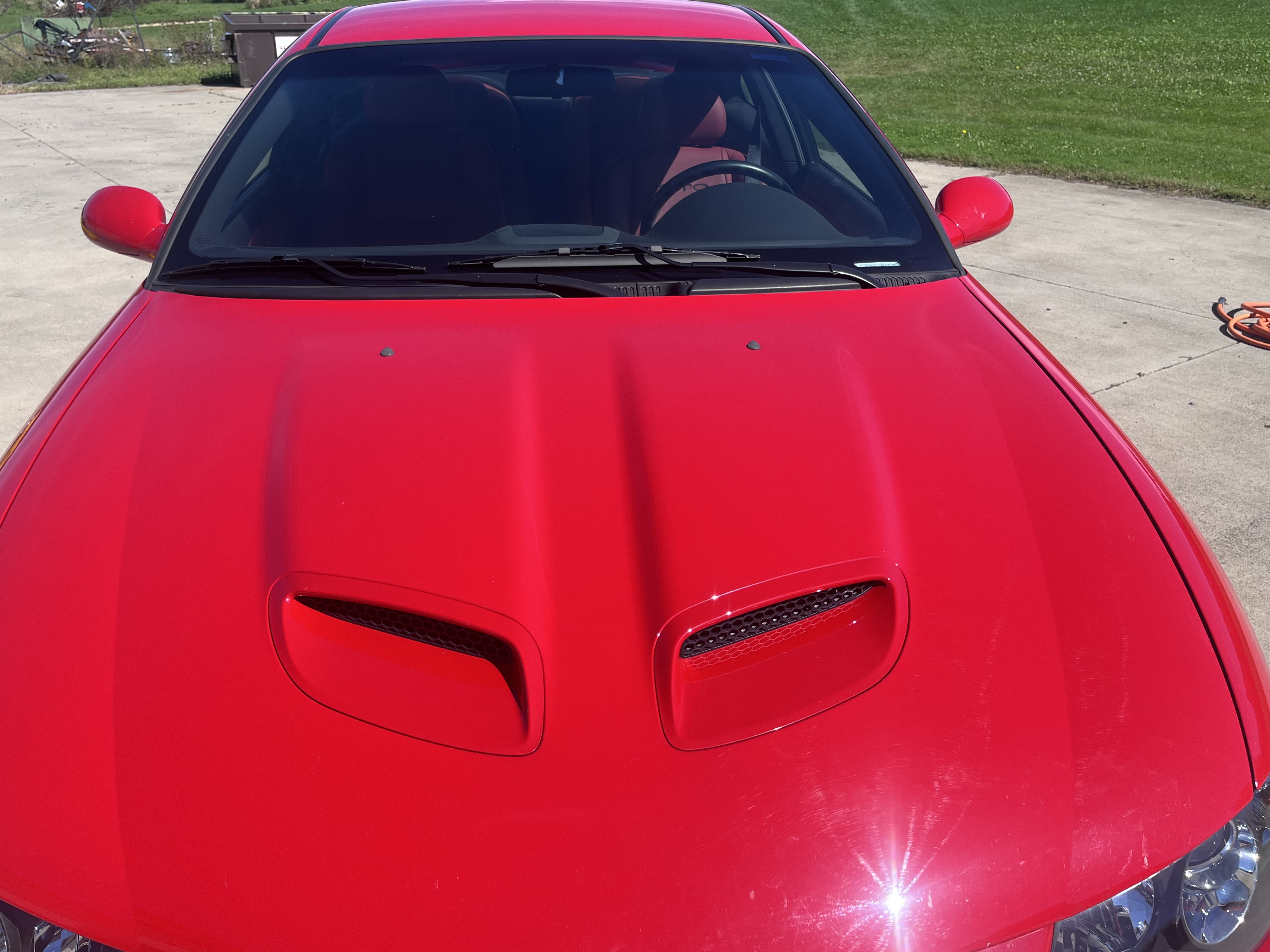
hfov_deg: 61.6
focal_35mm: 29
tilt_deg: -24.4
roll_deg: +1.7
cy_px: 461
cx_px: 581
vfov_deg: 48.2
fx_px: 1064
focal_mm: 5.1
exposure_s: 1/2755
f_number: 1.6
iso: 50
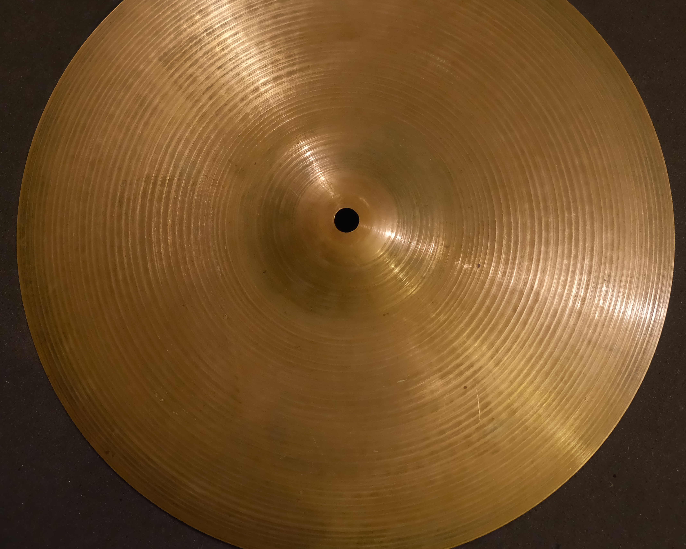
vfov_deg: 21.0
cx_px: 332
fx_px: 1482
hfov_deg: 26.1
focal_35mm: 73
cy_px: 251
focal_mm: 35
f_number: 2
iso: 2500
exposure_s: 1/250
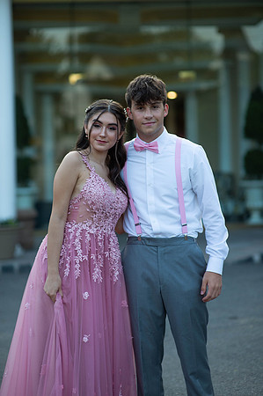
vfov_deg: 23.9
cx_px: 132
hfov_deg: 16.0
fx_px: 934
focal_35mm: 85
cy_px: 198
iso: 250
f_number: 2
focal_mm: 85
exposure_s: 1/1000
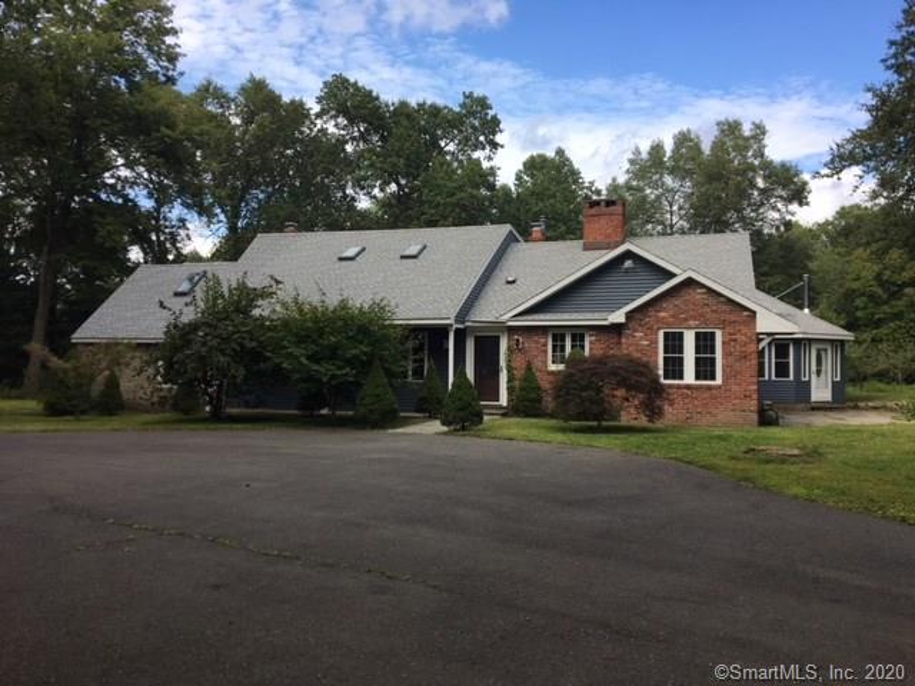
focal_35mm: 29
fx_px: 767
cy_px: 343
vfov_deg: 48.2
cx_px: 458
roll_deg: -0.1
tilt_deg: +2.7
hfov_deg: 61.7
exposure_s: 1/630
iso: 25
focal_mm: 4.15
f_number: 2.2
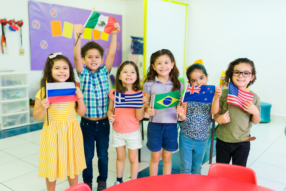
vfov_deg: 37.9
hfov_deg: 54.4
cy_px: 96
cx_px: 143
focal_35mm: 35
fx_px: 278
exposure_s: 1/125
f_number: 1.6
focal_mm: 35
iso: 400
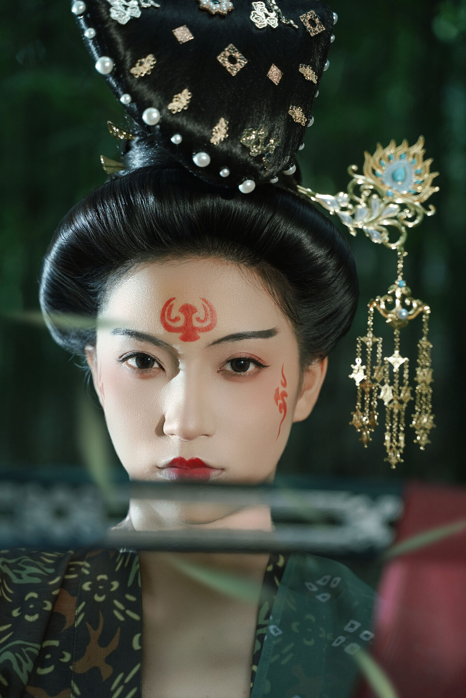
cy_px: 349
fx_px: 1456
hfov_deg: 18.2
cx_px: 233
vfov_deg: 27.0
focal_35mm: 75
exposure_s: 1/125
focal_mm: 75
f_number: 3.5
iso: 1250
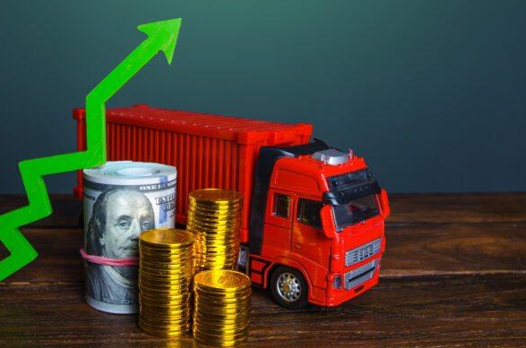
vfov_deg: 26.4
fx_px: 744
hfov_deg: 38.9
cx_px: 223
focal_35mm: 51
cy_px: 159
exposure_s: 1/100
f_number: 6.3
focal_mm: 26
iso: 160
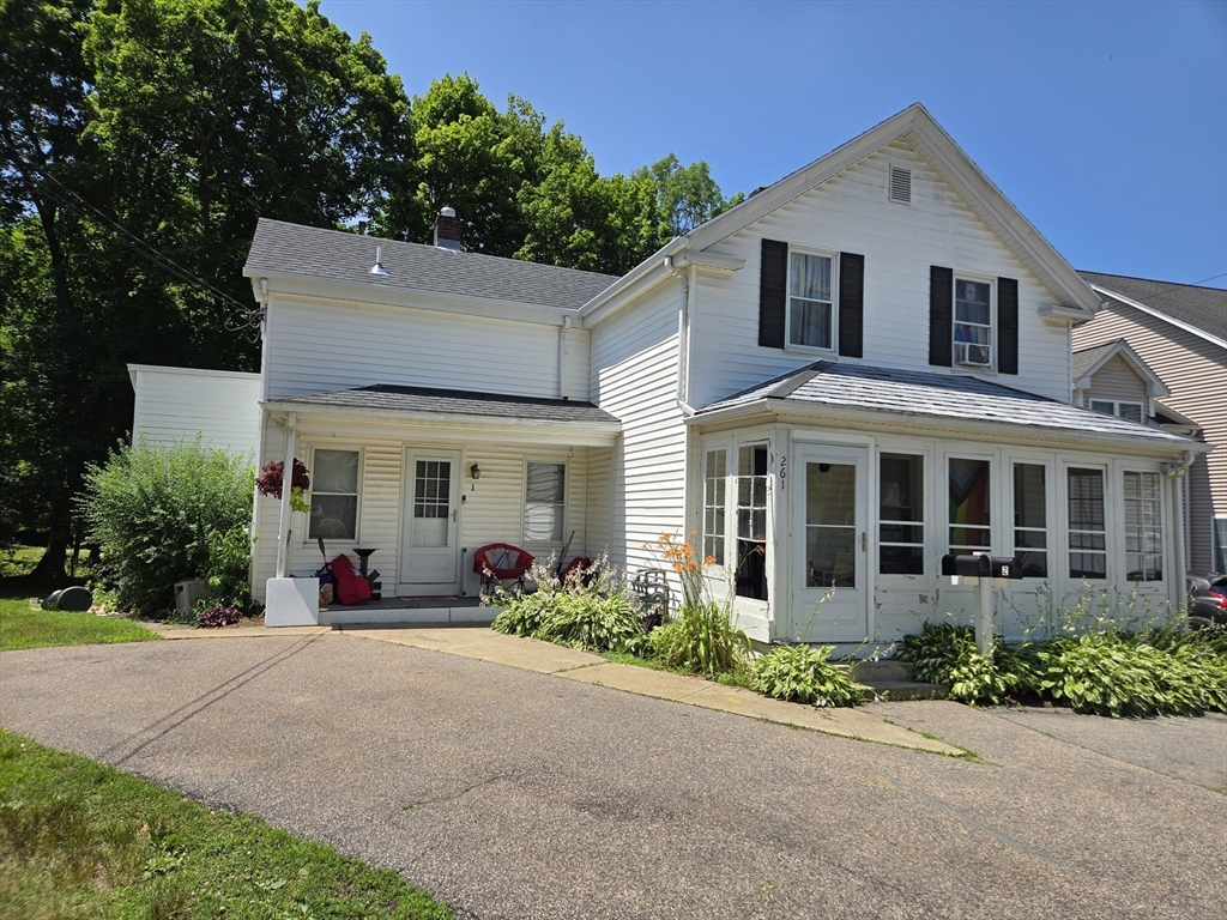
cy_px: 460
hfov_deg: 73.9
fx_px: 815
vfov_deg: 58.9
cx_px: 614
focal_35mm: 23
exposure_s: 1/1775
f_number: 1.8
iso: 25
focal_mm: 5.4
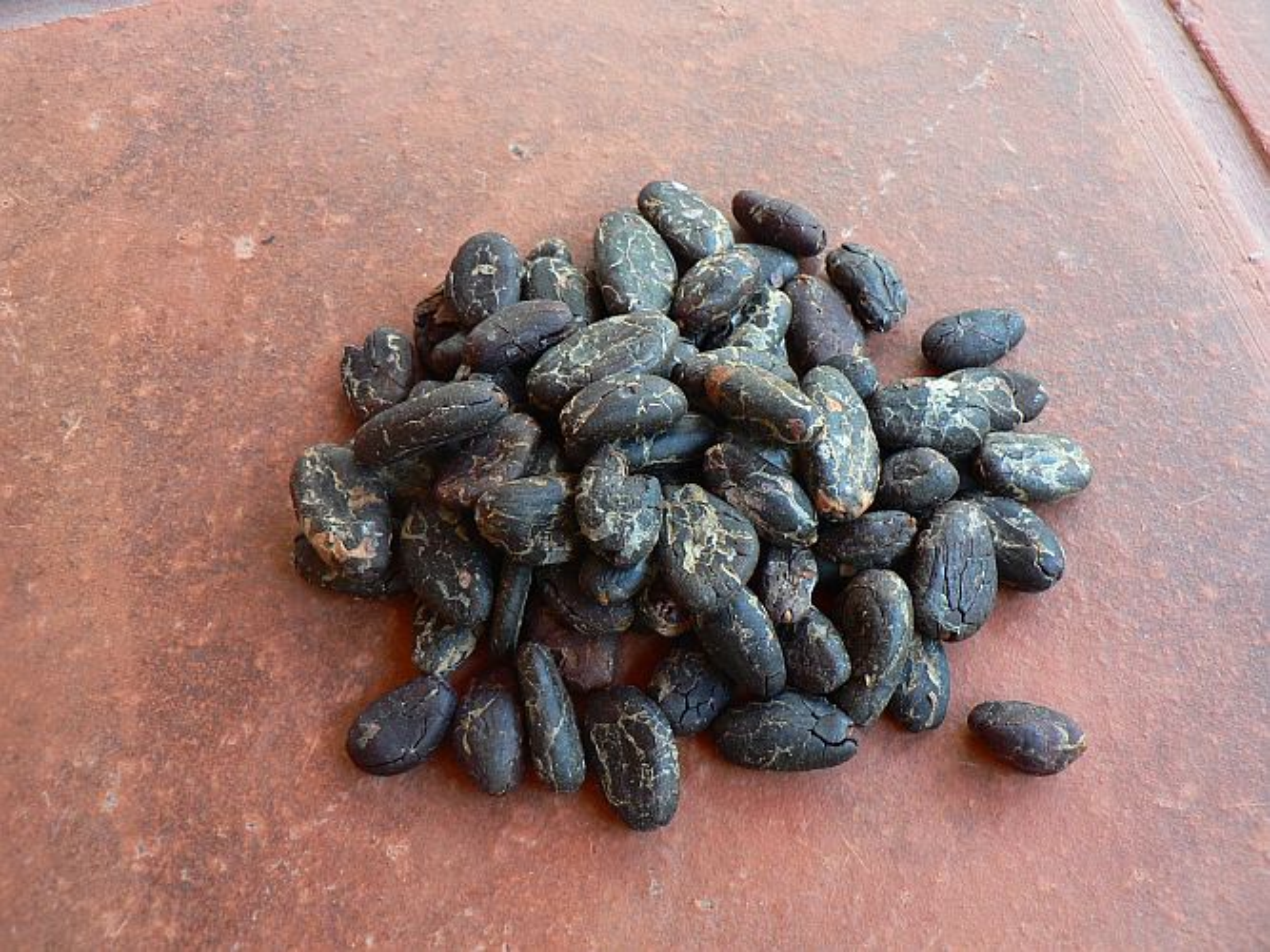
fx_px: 1321
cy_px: 476
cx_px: 635
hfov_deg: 51.4
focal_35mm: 36
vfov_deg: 39.6
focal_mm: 6
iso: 100
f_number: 2.8
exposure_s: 1/13
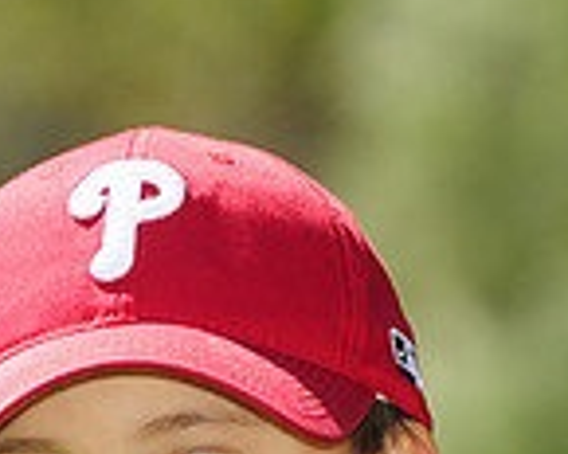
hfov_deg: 2.7
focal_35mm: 705
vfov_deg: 2.2
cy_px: 691
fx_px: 11849
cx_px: 266
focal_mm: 125
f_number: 3.5
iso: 200
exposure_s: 1/1250
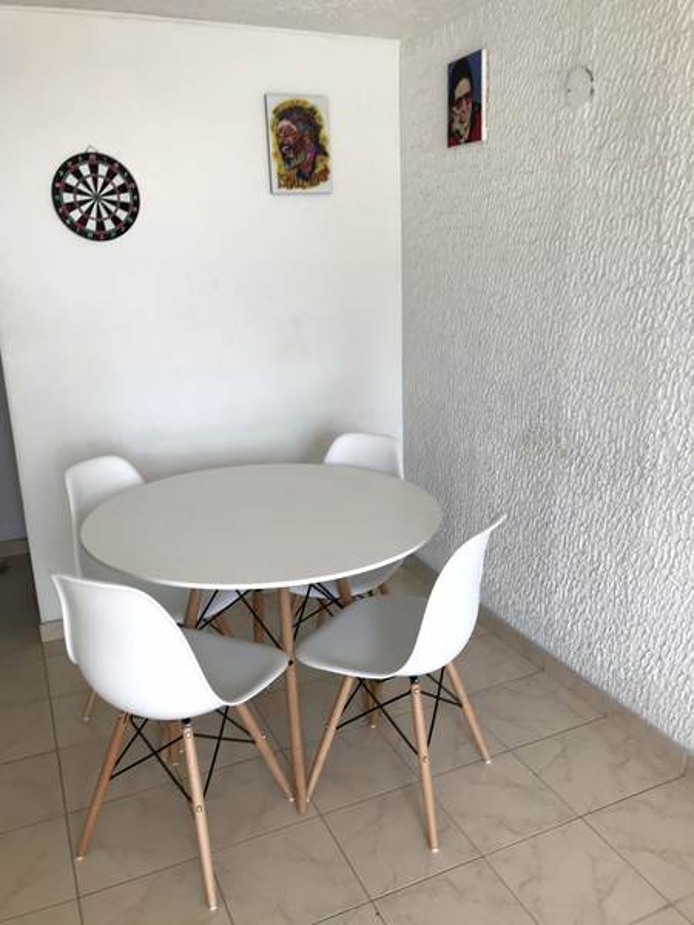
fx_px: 748
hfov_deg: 49.7
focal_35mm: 28
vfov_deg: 63.4
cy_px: 462
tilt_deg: -15.8
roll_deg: +2.4
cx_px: 347
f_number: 1.8
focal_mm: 3.99
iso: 25
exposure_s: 1/60
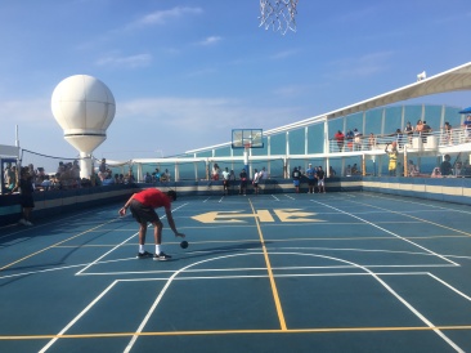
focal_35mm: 29
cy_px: 176
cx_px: 236
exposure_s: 1/1425
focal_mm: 4.15
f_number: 2.2
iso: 25
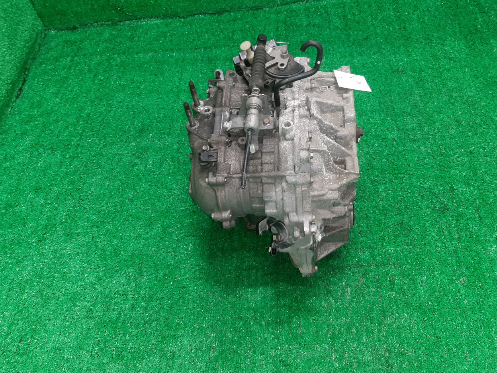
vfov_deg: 46.7
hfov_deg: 59.9
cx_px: 260
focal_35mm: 30
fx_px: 431
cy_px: 163
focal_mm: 3.93
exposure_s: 1/50
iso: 134
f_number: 1.7
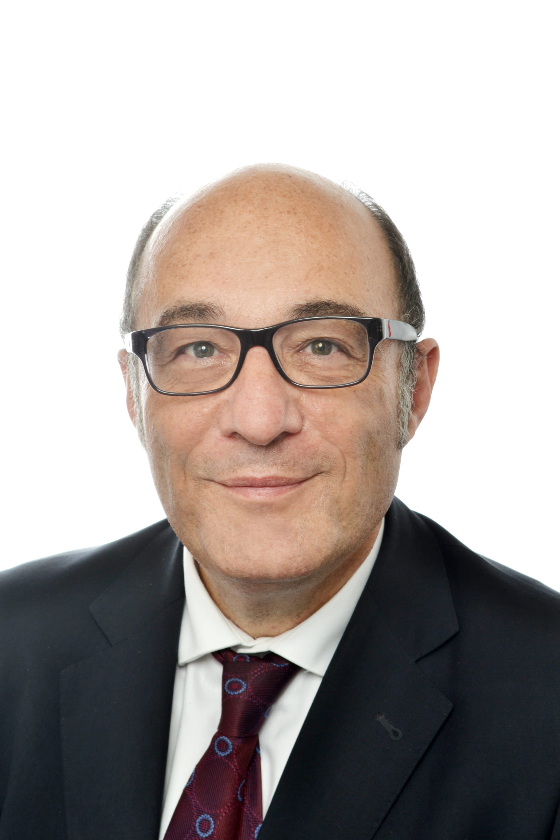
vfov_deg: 28.1
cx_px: 280
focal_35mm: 72
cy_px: 420
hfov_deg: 18.9
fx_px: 1680
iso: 100
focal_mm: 48
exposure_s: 1/100
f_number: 11
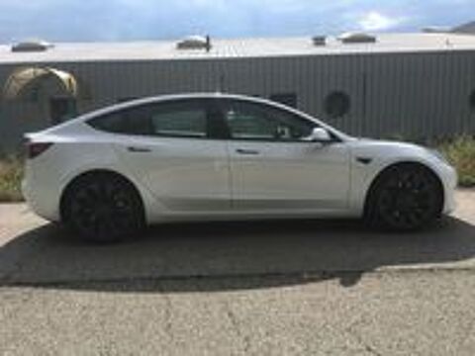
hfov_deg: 61.7
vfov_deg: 48.2
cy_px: 178
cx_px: 238
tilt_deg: -9.3
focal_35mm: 29
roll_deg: +2.3
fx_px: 398
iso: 25
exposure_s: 1/2079
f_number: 2.2
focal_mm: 4.15
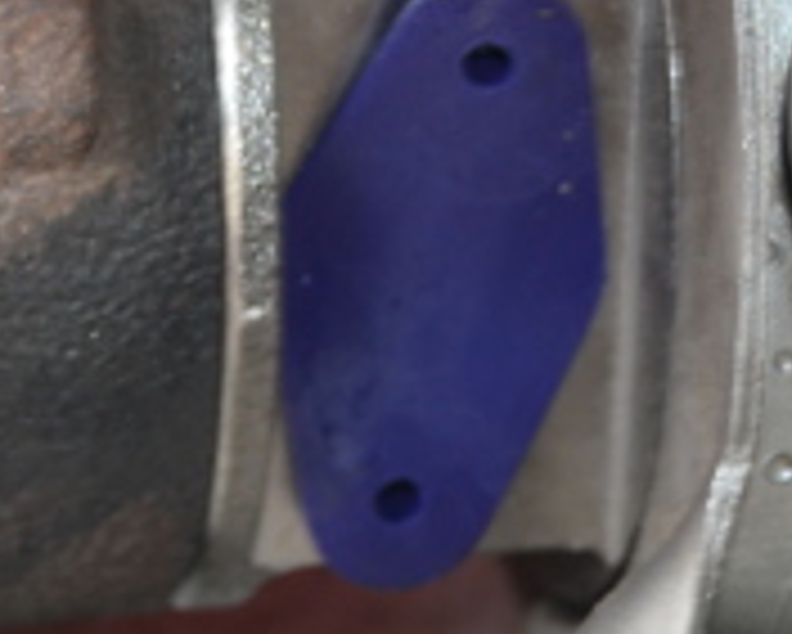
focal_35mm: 194
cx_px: 382
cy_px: 261
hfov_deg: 9.9
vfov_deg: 8.0
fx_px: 4550
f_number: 4.8
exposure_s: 1/60
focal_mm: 38
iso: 560
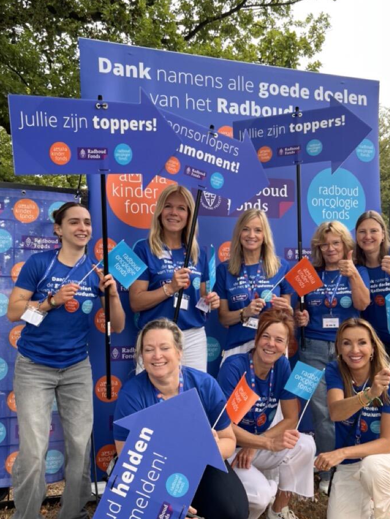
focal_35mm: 37
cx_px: 211
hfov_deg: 38.7
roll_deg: +1.7
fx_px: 555
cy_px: 308
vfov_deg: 49.9
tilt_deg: -0.9
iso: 50
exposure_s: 1/361
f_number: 1.5
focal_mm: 5.7
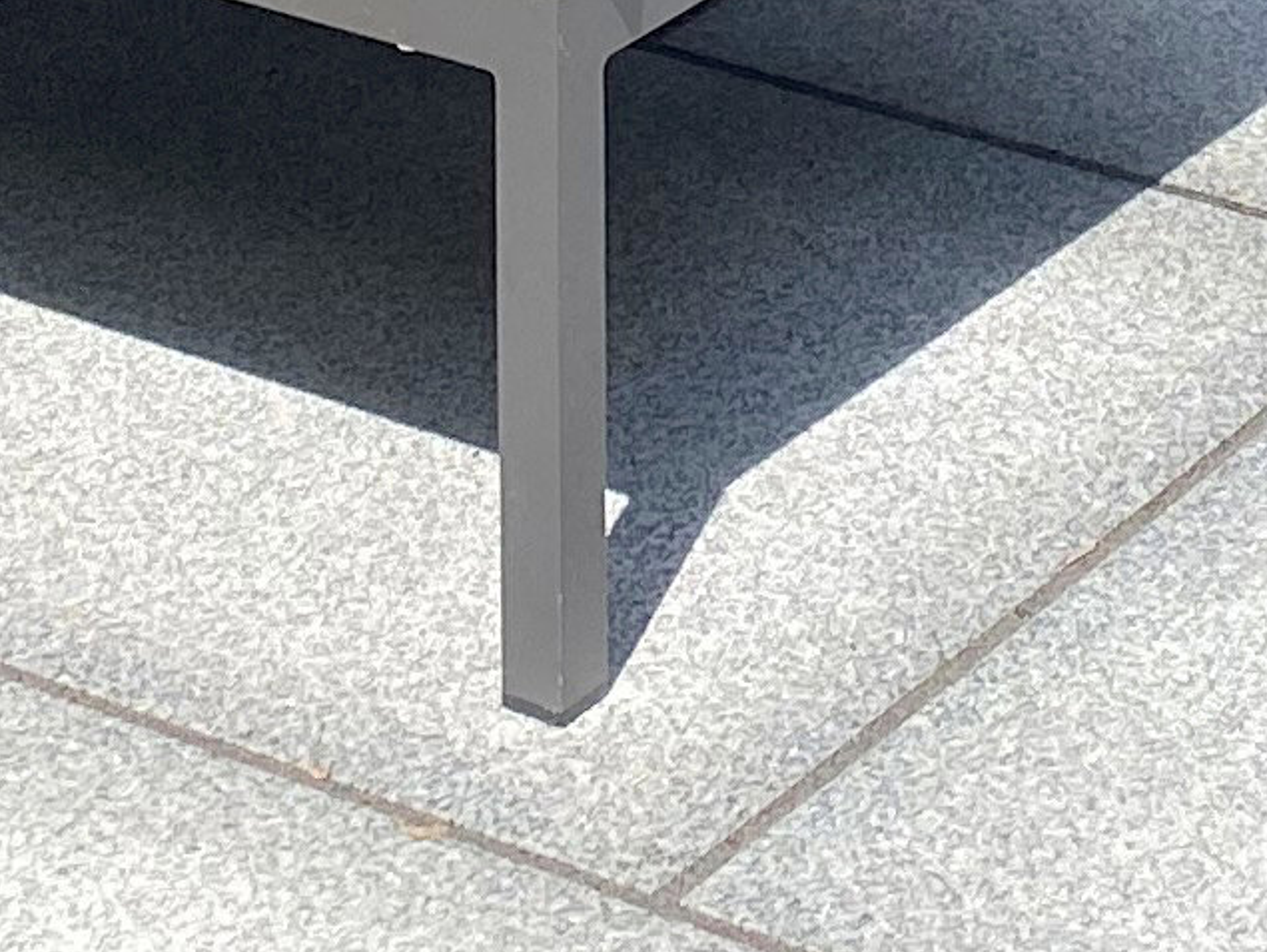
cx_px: 1175
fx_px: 6043
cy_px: -1954
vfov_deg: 7.8
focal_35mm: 165
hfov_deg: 11.9
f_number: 1.8
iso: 32
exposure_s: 1/2268
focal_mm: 4.25
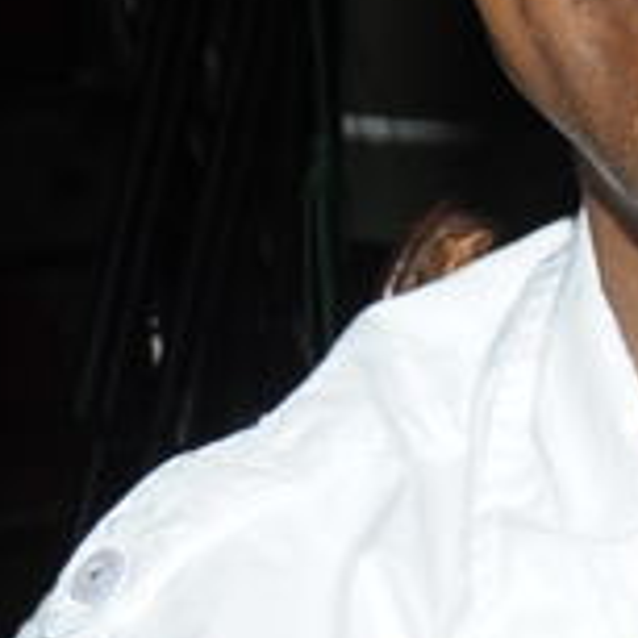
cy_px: 519
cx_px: 2227
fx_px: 6464
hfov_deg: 5.2
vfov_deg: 5.6
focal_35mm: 310
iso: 200
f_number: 10
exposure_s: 1/125
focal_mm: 35
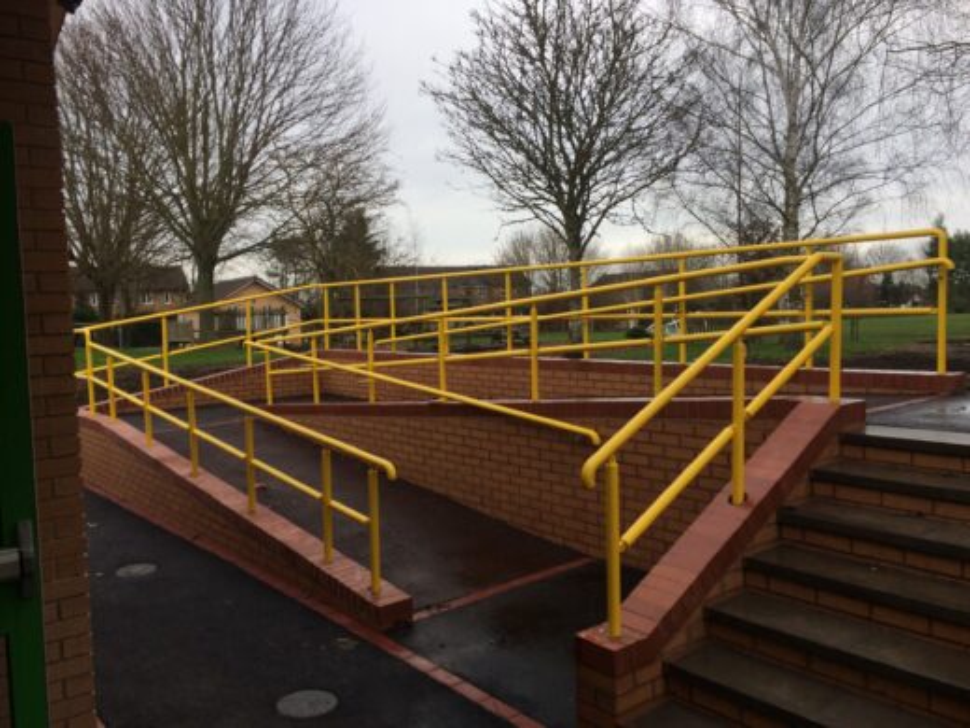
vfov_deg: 48.2
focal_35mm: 29
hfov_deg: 61.7
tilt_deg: -4.9
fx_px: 813
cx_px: 485
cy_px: 364
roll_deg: +3.2
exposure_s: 1/410
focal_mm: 4.15
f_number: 2.2
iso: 32
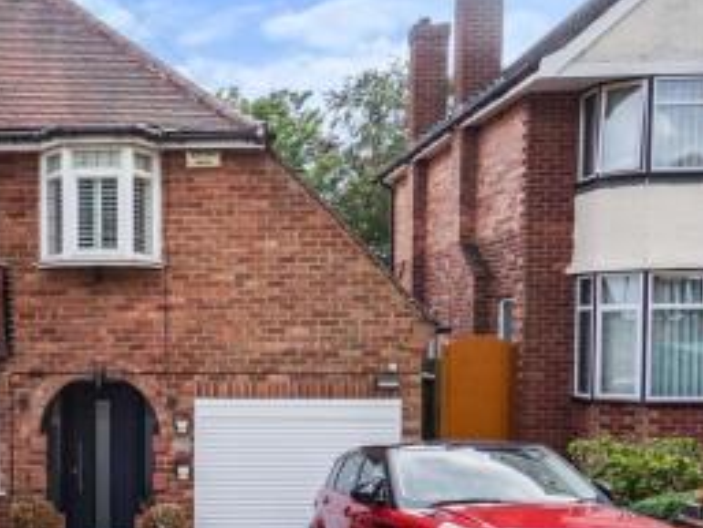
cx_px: 123
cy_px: 382
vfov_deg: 29.9
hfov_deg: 37.9
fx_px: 975
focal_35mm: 48
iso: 400
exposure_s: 1/200
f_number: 11
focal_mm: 18
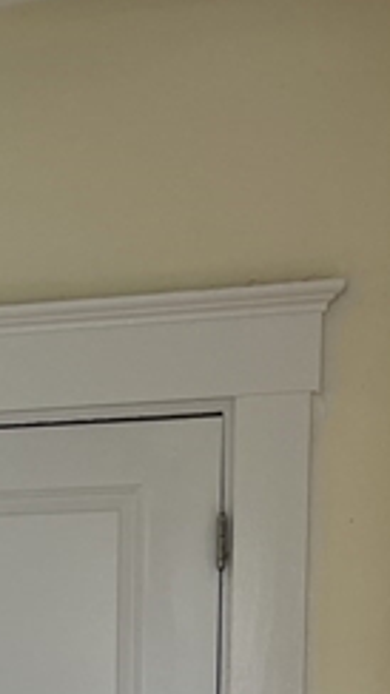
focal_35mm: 89
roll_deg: +0.5
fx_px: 1638
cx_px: -182
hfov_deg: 12.9
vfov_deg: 21.7
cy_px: 890
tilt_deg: -6.1
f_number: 1.6
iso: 50
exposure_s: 1/122
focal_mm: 5.1
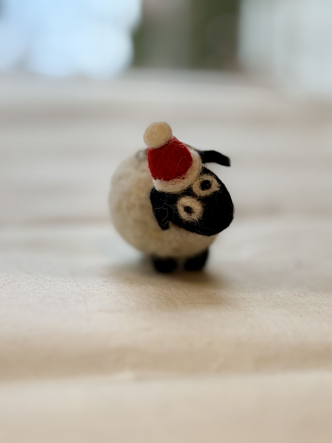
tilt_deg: -14.7
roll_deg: -2.0
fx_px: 742
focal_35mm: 58
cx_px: 173
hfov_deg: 25.2
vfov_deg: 33.2
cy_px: 199
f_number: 1.78
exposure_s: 1/188
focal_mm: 6.76
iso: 100
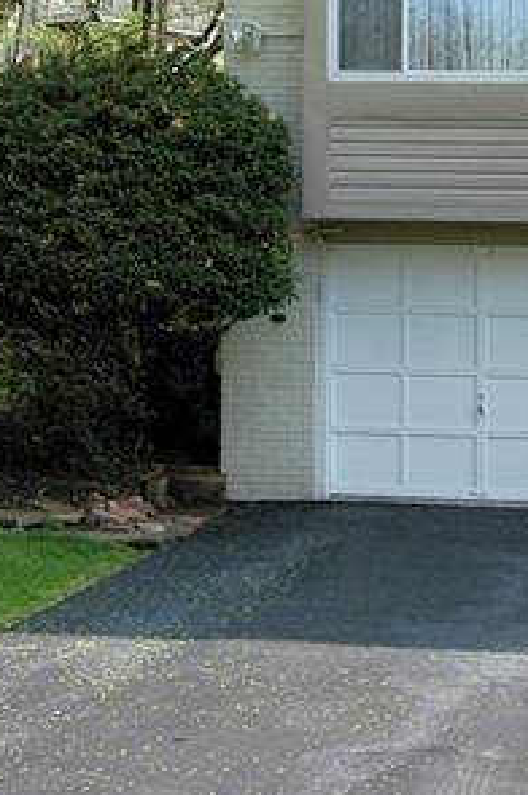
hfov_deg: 17.4
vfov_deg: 25.4
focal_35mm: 78
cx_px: 388
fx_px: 1720
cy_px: 124
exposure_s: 1/200
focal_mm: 20
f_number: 10
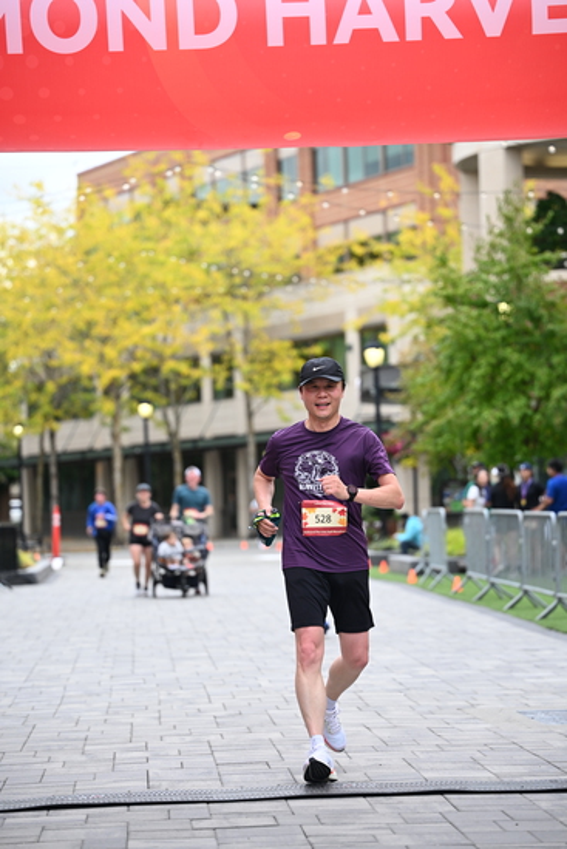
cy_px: 424
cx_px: 284
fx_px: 2408
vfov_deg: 20.0
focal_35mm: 102
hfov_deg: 13.4
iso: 640
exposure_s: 1/2000
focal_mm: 102
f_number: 2.8
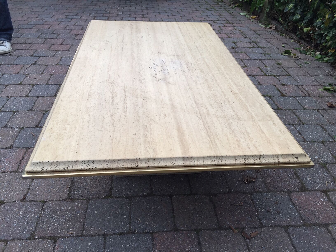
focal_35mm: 29
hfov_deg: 61.7
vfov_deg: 48.2
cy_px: 126
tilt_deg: -33.4
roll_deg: -2.8
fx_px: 281
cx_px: 168
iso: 32
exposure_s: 1/412
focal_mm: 4.15
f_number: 2.2
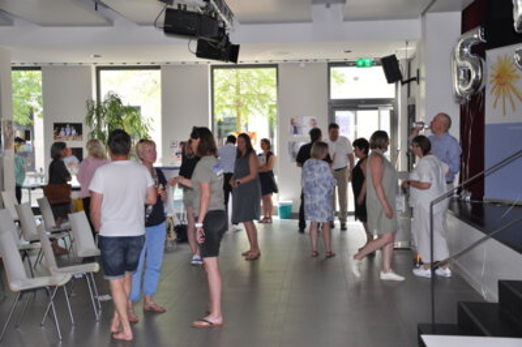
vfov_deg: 26.4
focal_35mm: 51
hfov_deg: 38.9
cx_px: 261
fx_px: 739
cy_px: 174
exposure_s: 1/125
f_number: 4.2
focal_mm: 34
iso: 450
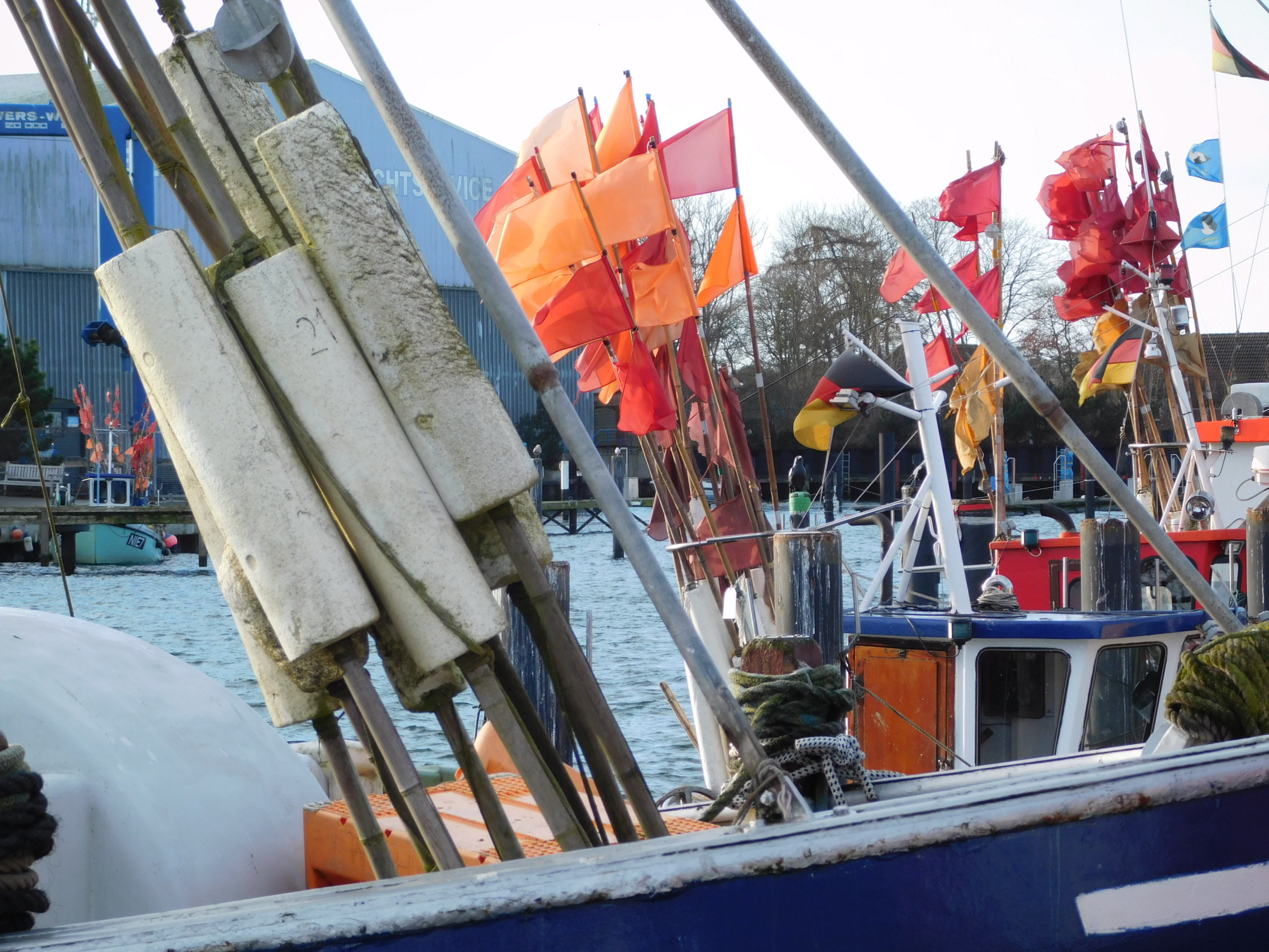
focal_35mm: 134
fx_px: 4912
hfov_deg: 14.7
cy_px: 476
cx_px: 634
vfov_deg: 11.1
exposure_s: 1/200
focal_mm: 23.7
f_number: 5
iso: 125
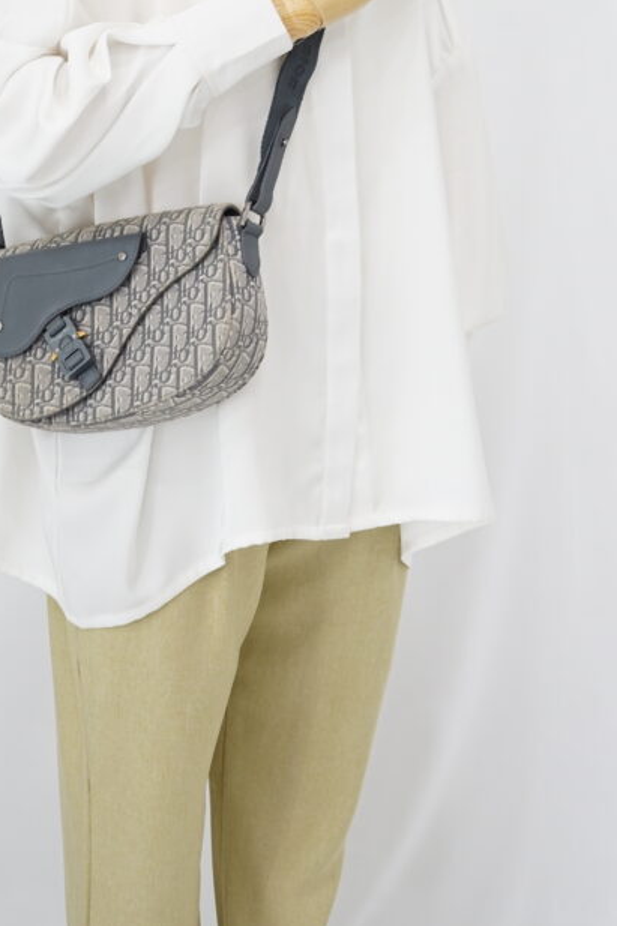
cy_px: 167
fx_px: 2135
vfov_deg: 24.0
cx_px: 217
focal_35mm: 83
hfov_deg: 16.4
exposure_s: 1/8
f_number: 6.3
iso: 640
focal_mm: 50
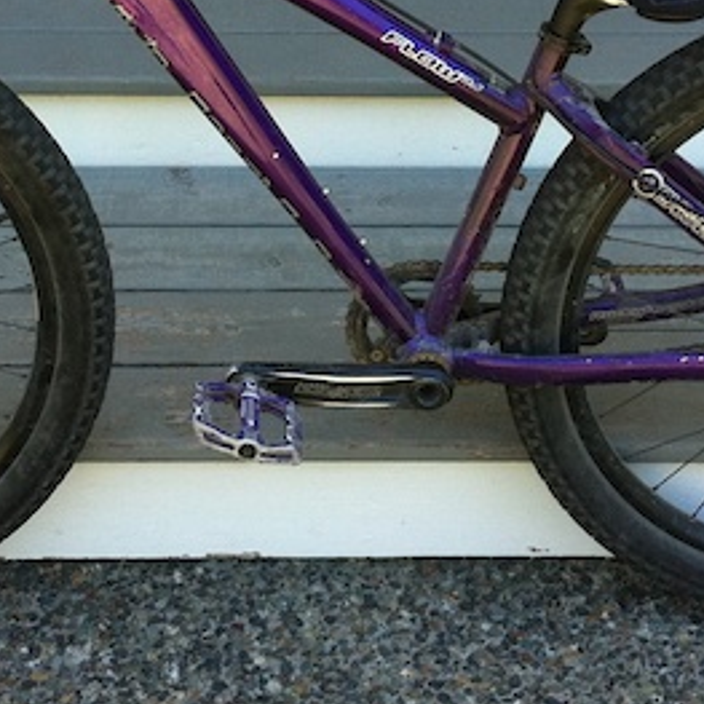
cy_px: 51
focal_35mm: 94
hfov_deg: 18.5
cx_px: 286
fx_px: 2163
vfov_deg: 18.2
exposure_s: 1/120
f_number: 2.8
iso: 100
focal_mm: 3.85
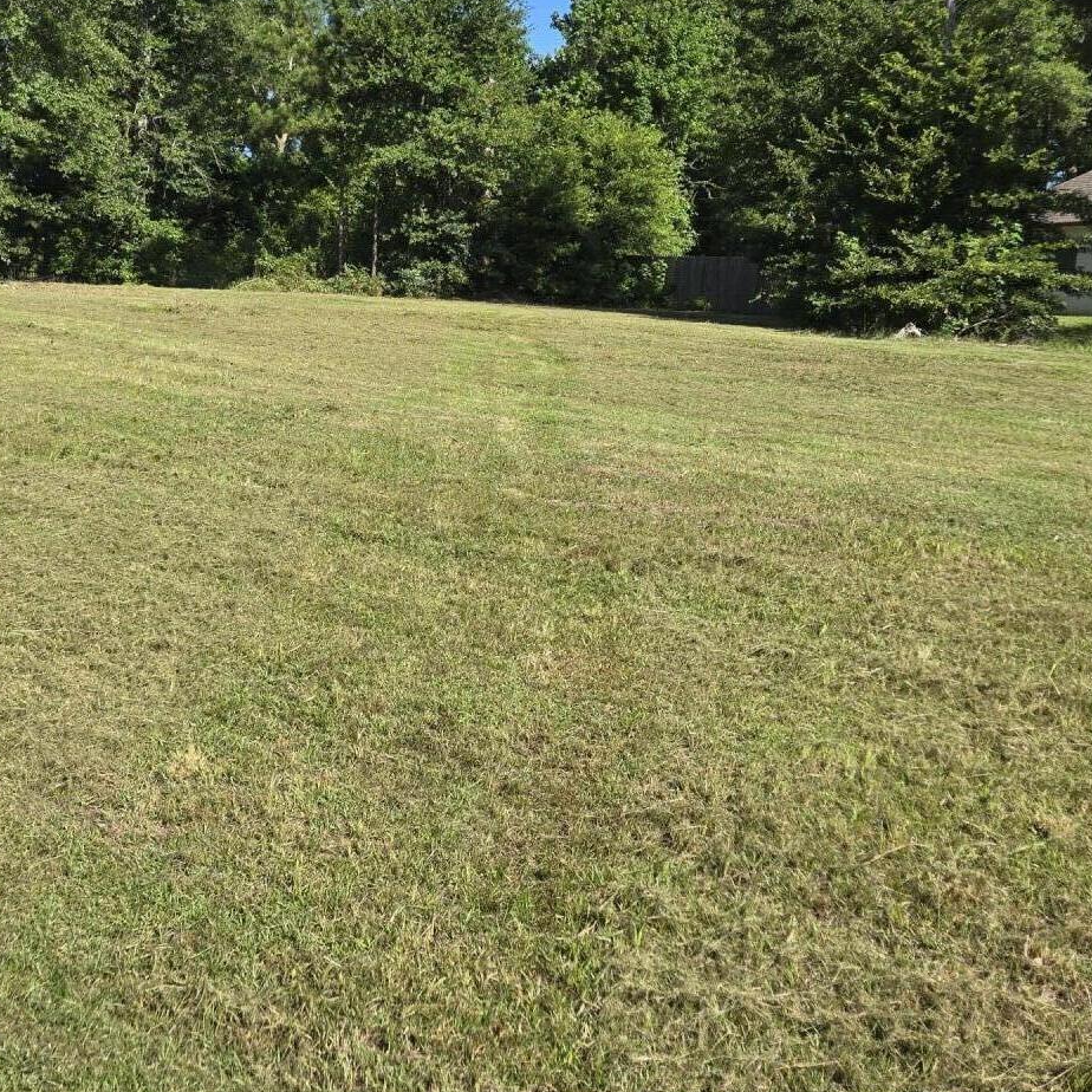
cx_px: 325
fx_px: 1570
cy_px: 356
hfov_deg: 37.7
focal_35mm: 44
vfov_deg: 37.9
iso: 50
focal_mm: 5.4
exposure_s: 1/2921
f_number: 1.8
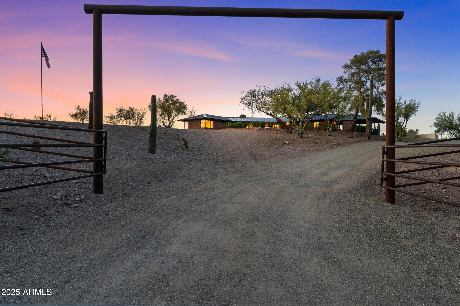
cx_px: 230
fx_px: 263
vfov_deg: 60.4
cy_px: 153
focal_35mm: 21
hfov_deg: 82.3
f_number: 8
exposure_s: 1/3
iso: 400
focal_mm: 20.6
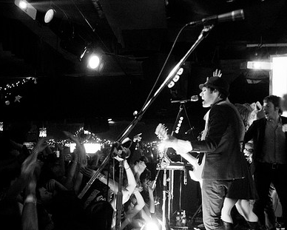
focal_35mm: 42
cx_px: 99
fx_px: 357
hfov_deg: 43.3
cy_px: 137
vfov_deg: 35.6
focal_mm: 20
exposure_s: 1/50
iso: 1250
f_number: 2.8
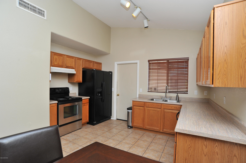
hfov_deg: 90.0
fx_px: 123
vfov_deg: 67.3
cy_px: 82
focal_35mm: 18
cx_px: 123
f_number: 8
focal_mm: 18
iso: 640
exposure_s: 1/125
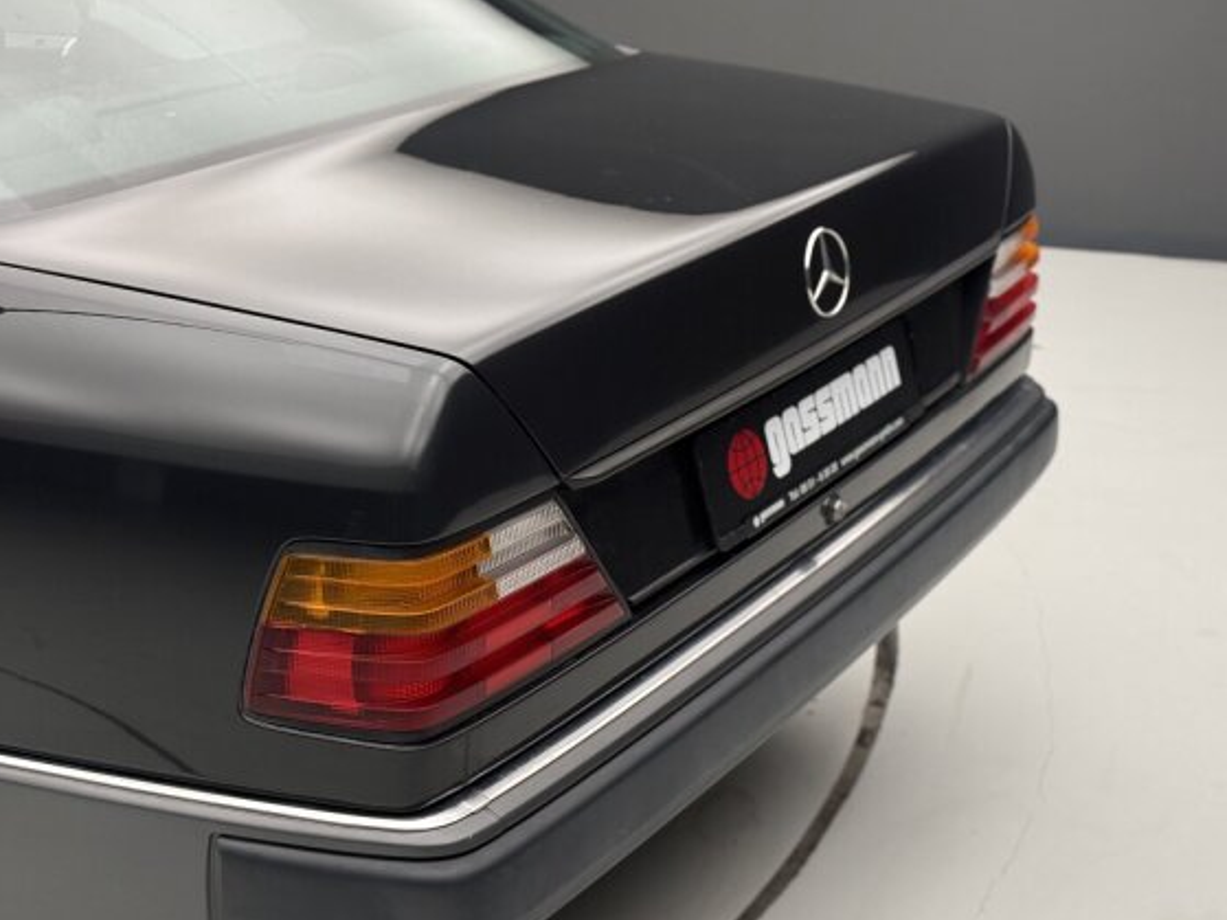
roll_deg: +0.4
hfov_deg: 34.9
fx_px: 1949
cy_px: 435
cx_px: 667
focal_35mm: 55
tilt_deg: -20.7
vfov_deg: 26.5
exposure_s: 1/76
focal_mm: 6.76
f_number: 1.78
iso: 200
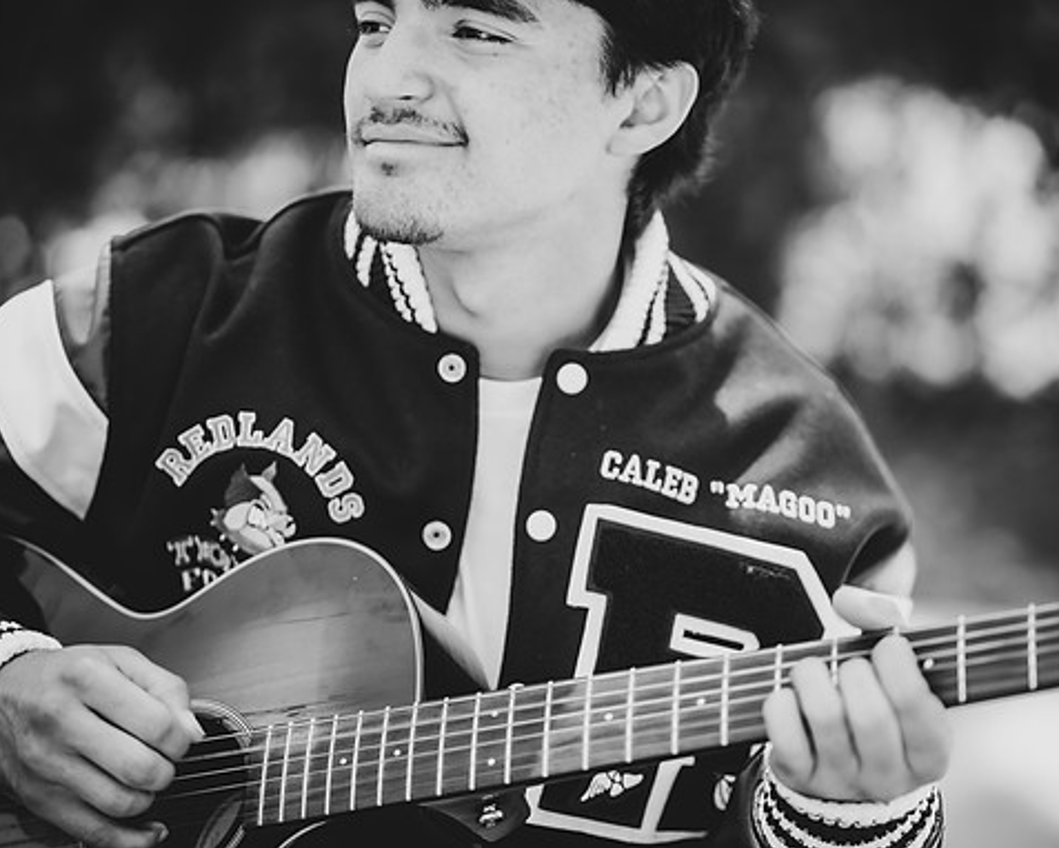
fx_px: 3041
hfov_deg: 19.7
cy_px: 421
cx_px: 564
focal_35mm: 97
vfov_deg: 15.9
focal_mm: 85
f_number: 1.8
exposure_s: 1/250
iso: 100
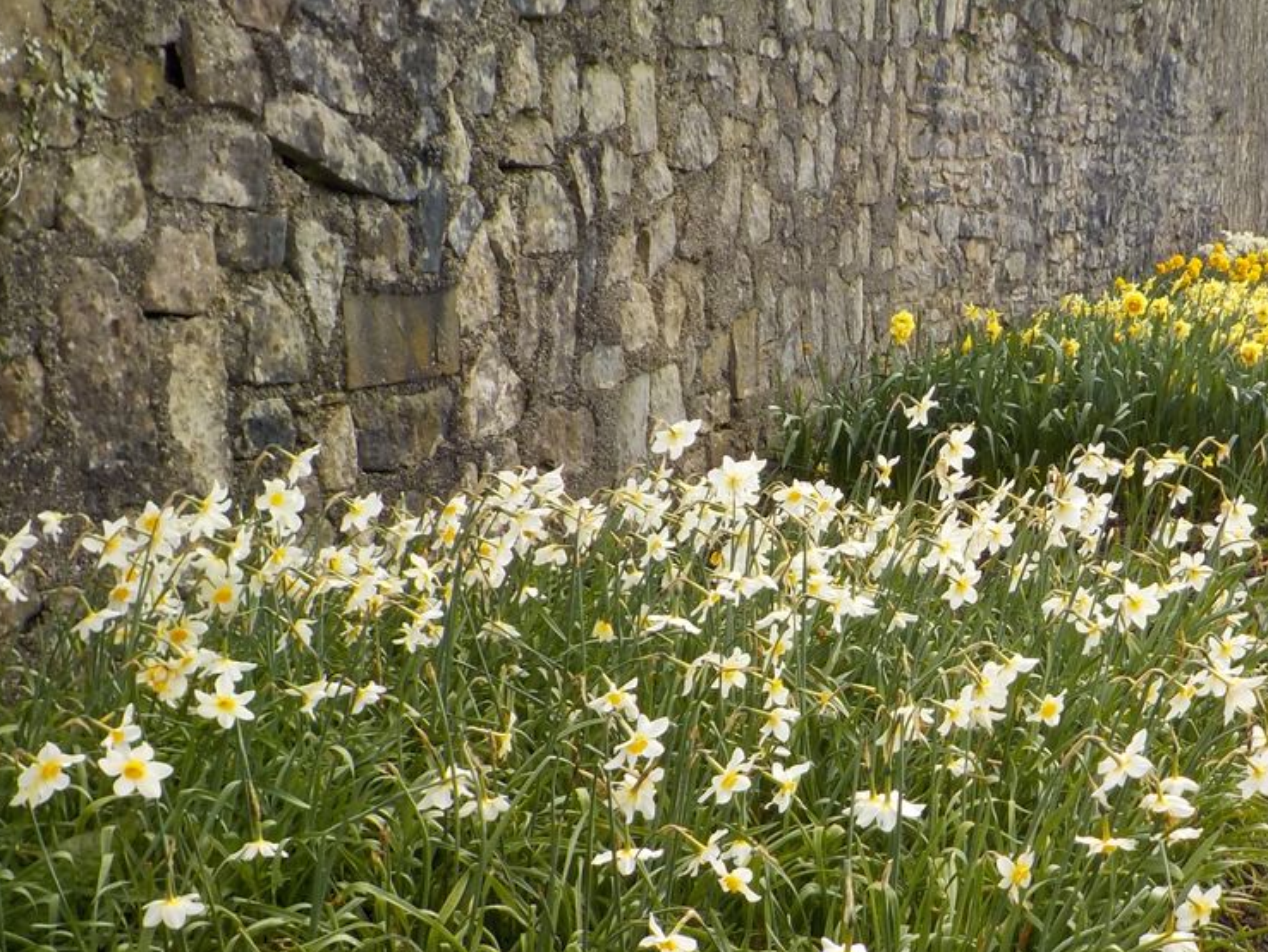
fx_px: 1905
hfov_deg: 36.2
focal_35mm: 52
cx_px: 895
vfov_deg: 28.0
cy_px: 548
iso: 125
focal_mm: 4.1
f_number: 3.3
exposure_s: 1/500
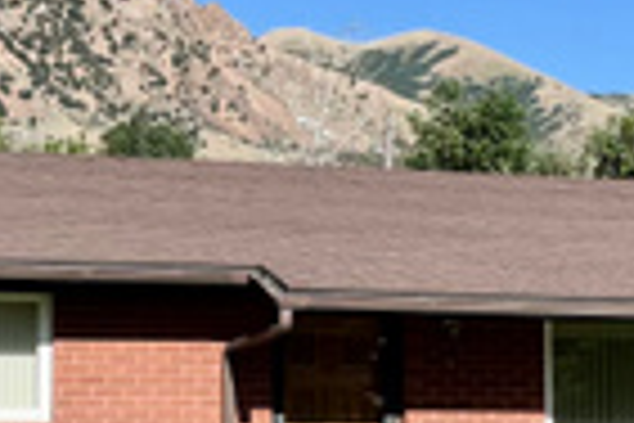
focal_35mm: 123
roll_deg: +0.5
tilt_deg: +4.7
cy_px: 297
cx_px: 351
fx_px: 2166
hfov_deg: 16.6
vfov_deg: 11.1
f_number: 1.6
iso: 32
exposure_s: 1/3205
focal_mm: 4.2
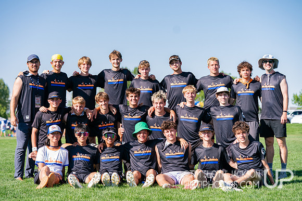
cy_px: 100
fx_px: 814
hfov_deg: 21.0
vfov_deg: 14.1
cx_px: 151
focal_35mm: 97
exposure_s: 1/2500
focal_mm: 97
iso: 400
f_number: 3.5
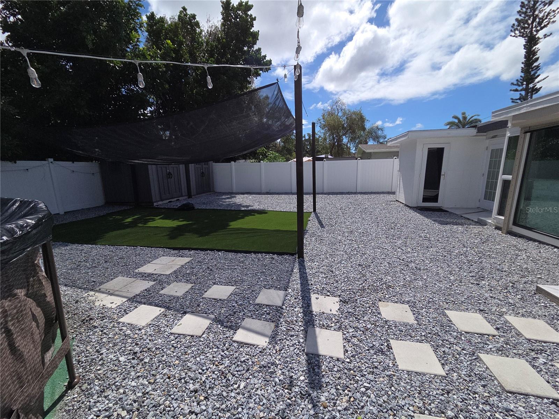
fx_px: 210
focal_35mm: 13
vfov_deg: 89.9
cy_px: 210
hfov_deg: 106.2
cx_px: 280
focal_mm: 2.2
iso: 50
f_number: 2.2
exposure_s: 1/3512
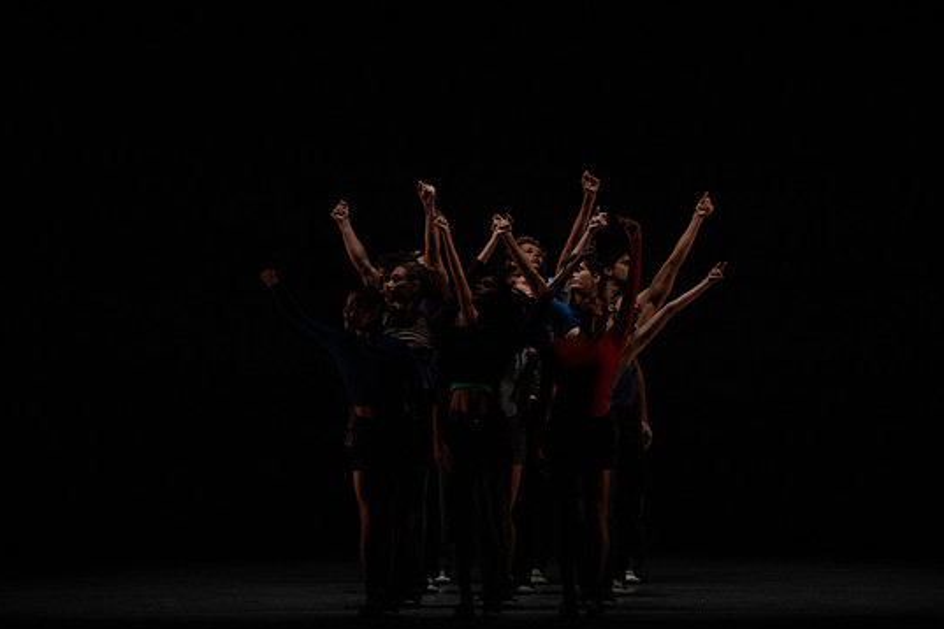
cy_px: 321
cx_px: 501
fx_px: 5664
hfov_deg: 9.5
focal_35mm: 216
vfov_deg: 6.4
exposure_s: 1/500
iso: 8000
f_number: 8
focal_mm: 200
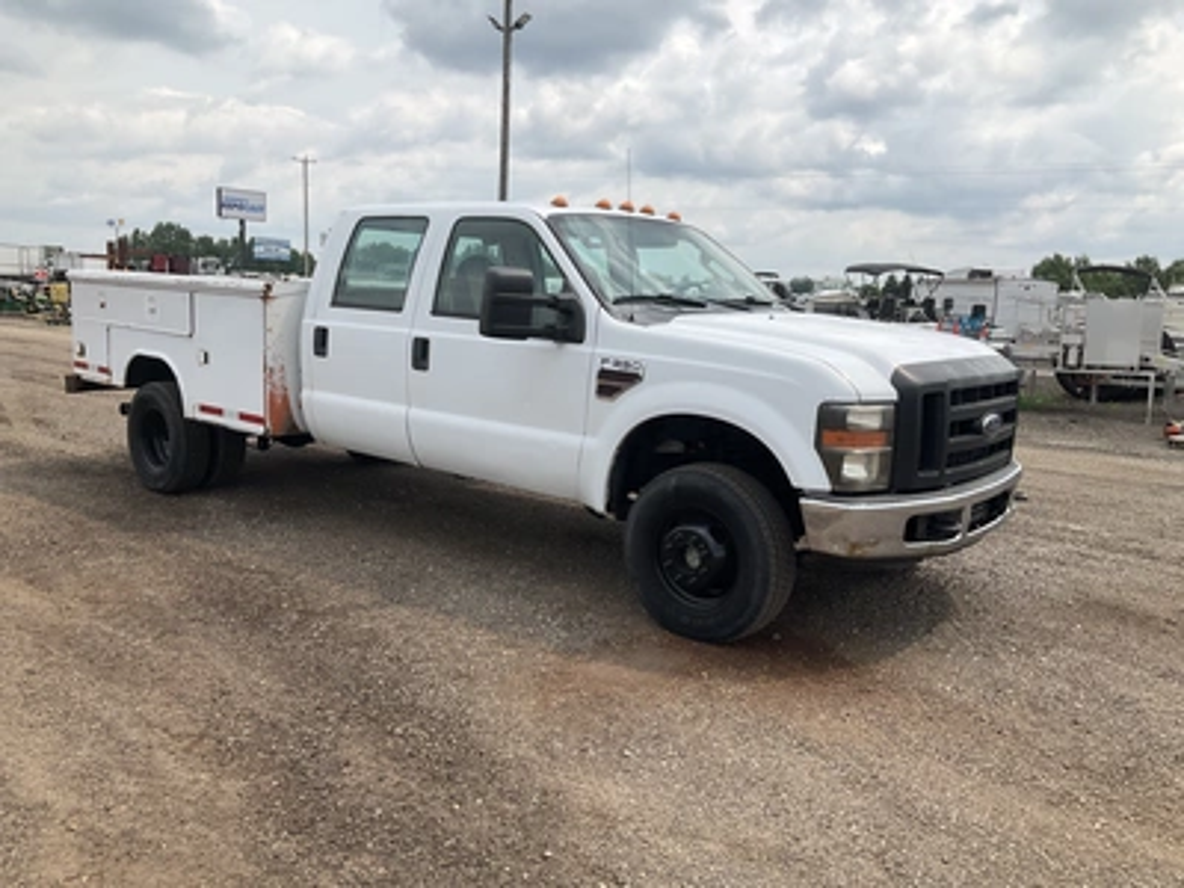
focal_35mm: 29
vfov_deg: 48.2
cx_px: 592
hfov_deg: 61.7
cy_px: 444
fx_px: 992
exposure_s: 1/1984
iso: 25
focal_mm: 3
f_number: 1.8
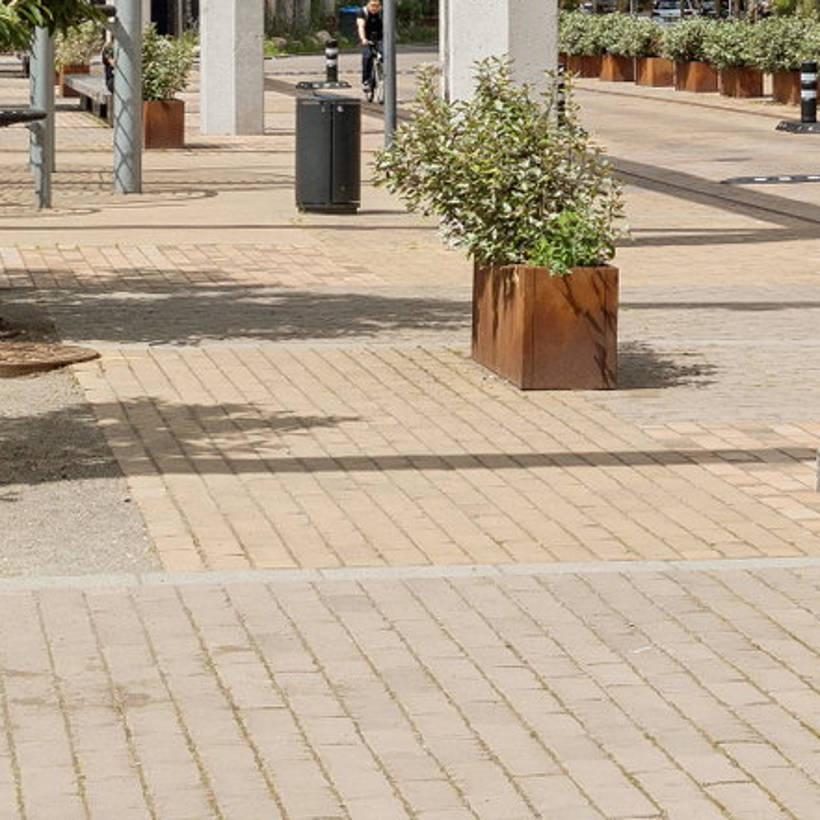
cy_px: 27
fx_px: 3097
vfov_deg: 14.9
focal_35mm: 116
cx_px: 798
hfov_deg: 14.9
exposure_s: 1/800
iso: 200
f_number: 8
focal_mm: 25
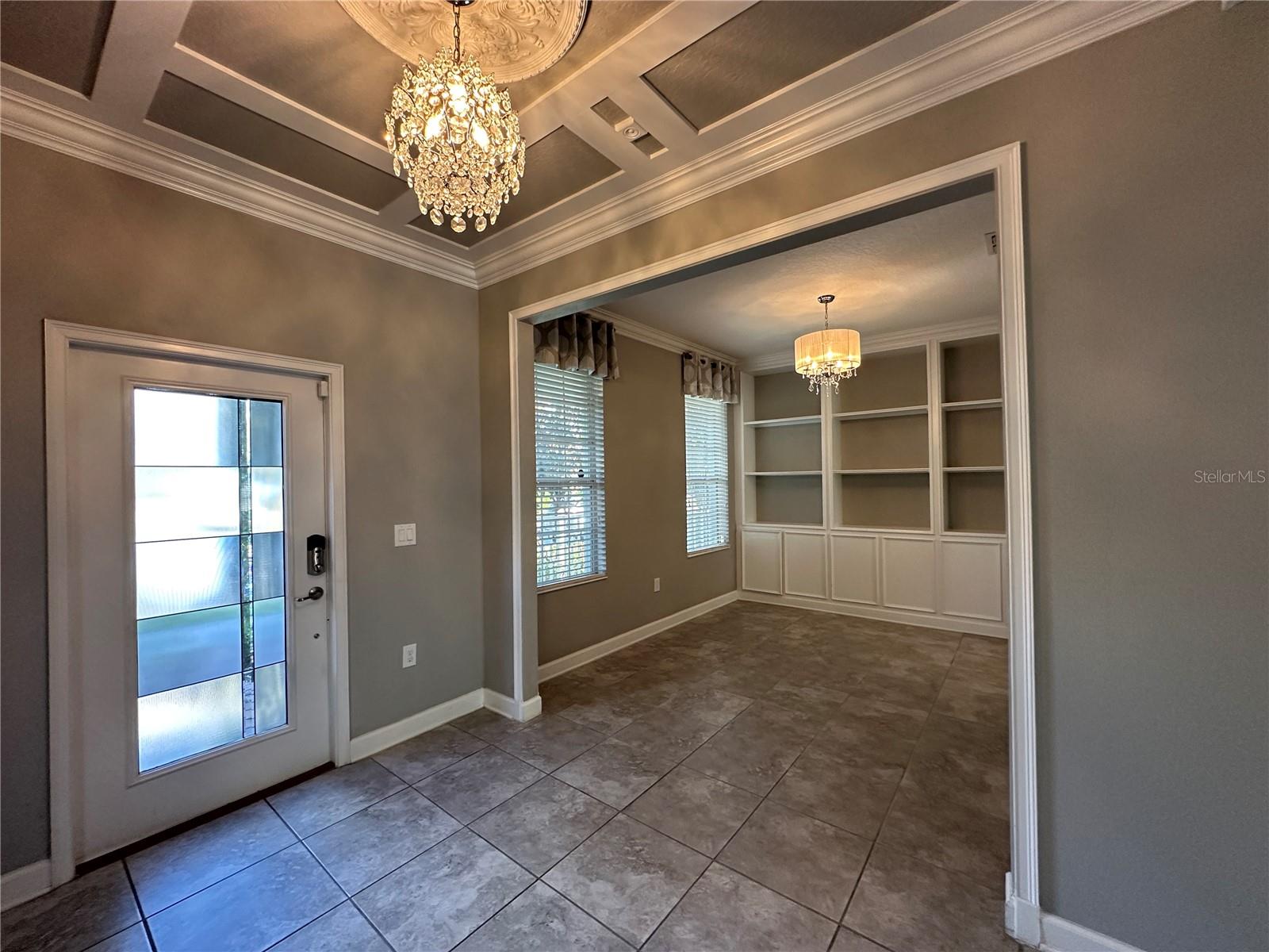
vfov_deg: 85.7
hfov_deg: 102.1
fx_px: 513
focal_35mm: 14
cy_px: 476
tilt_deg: +0.1
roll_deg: +0.9
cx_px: 634
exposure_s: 1/120
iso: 320
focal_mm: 2.22
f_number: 2.2
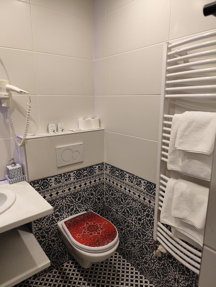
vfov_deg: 73.9
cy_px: 144
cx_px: 108
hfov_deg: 58.9
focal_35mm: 23
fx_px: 191
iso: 640
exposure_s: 1/100
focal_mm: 6.14
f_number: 1.65
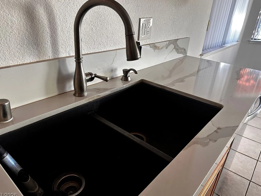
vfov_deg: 54.9
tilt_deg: -25.2
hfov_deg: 69.4
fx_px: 188
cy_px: 99
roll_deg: -3.2
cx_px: 126
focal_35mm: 25
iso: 200
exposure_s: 1/120
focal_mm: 6.86
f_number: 1.78
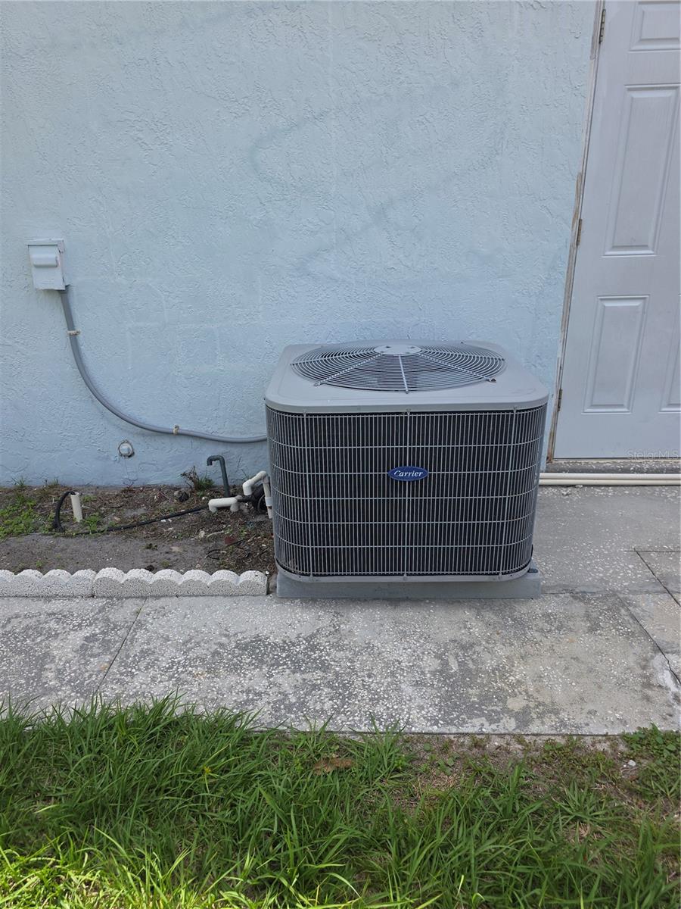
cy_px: 454
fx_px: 603
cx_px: 340
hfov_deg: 58.9
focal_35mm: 23
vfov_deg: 73.9
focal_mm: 6.3
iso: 12
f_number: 1.7
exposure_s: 1/406
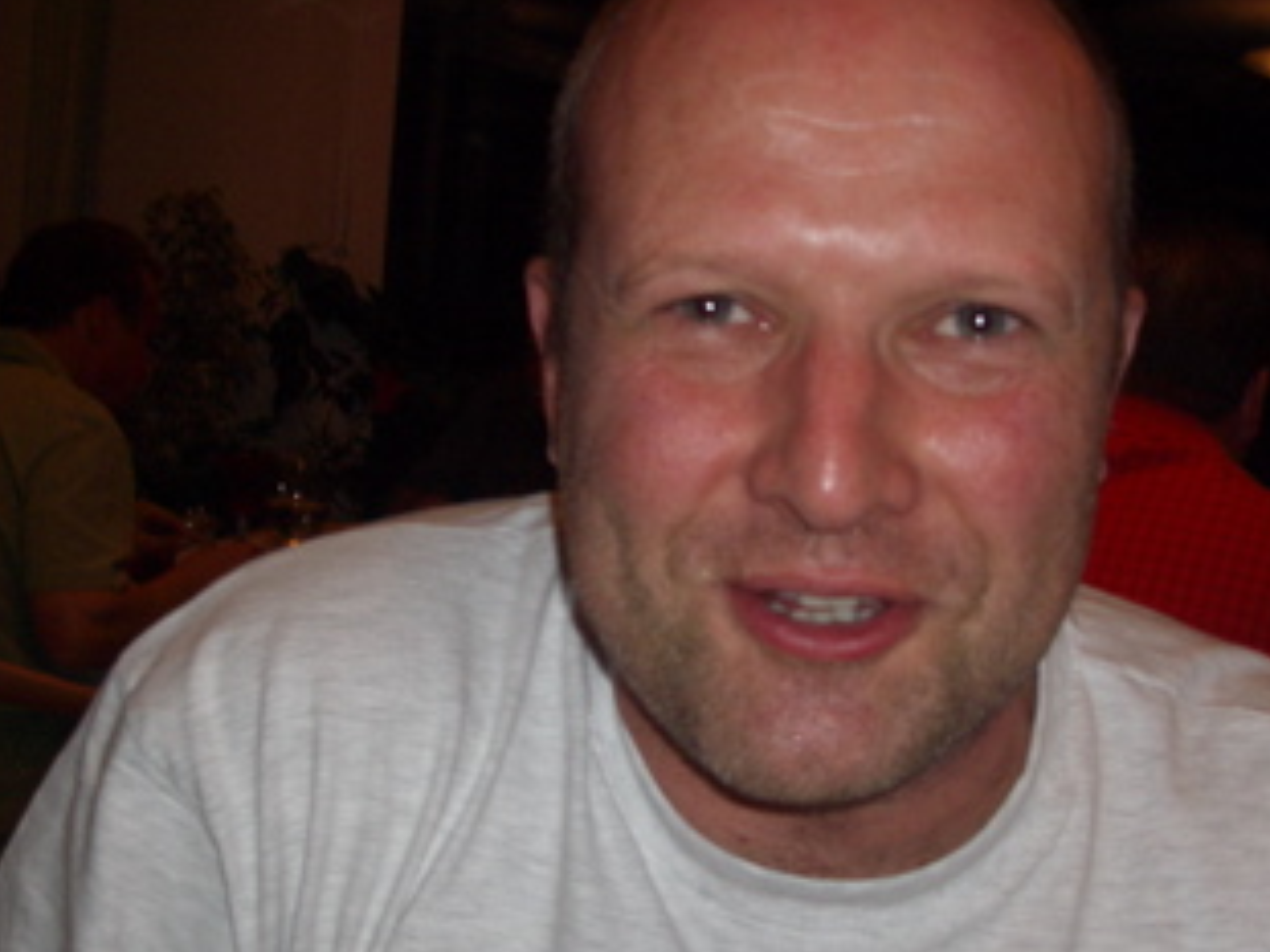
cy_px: 560
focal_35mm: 63
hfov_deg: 30.6
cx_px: 796
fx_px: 2310
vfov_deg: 23.2
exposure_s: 1/60
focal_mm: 8.2
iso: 100
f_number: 3.1
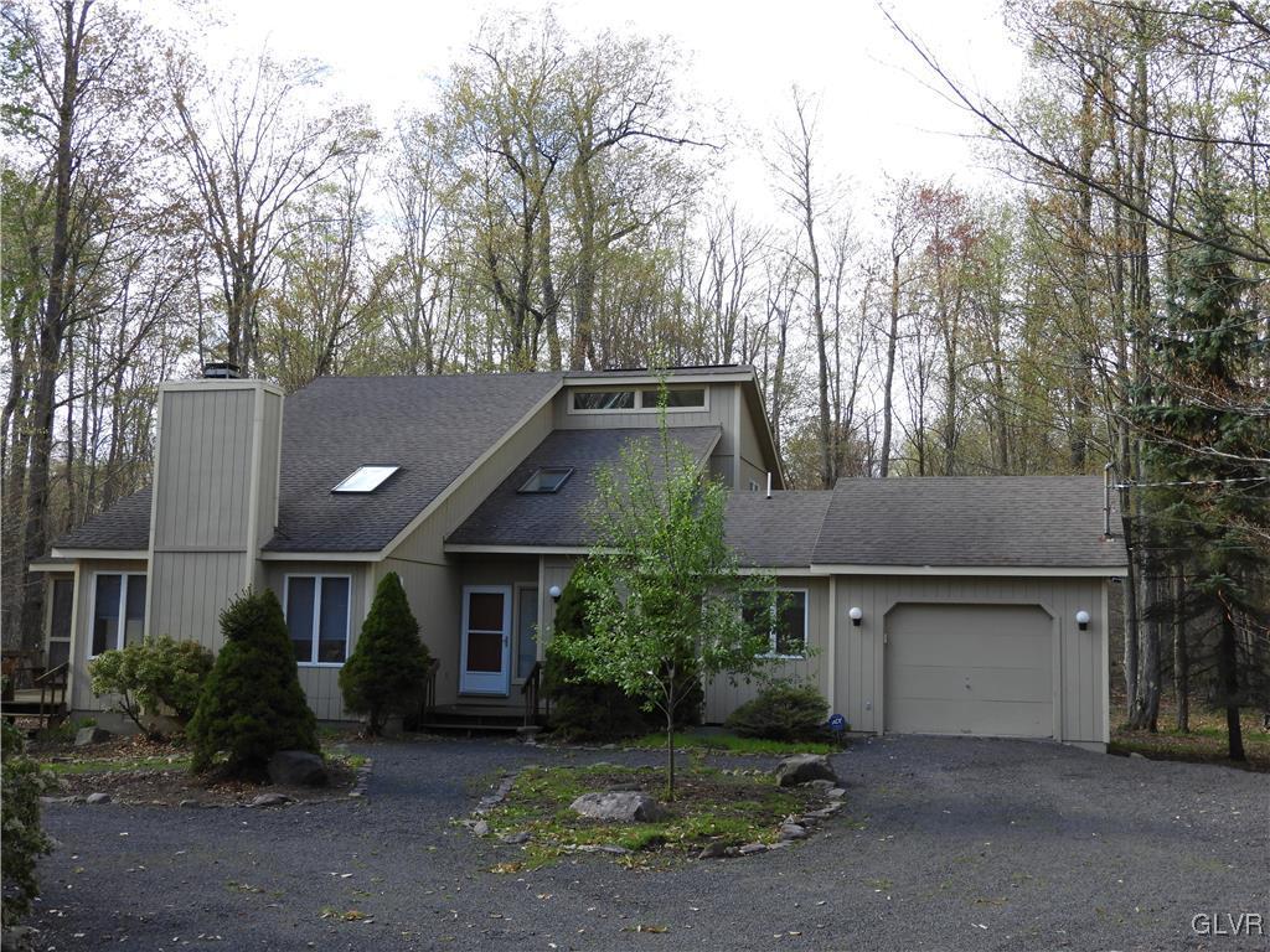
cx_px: 635
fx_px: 1468
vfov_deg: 36.0
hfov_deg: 46.8
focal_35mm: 40
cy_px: 476
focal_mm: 7.2
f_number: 3.8
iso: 100
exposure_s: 1/200
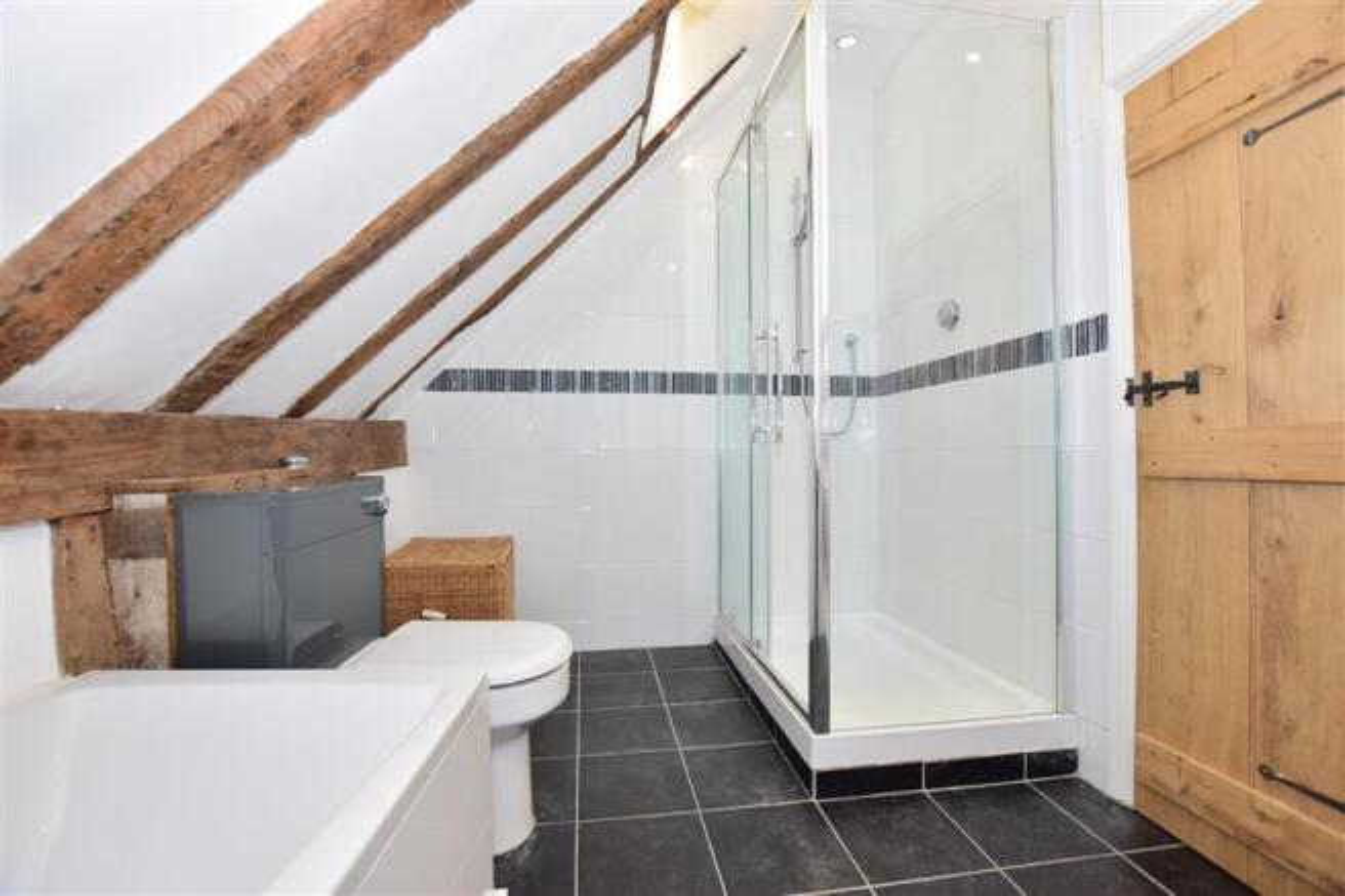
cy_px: 448
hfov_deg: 100.4
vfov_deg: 77.3
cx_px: 672
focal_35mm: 15
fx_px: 560
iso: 400
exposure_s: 1/60
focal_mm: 10
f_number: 5.6
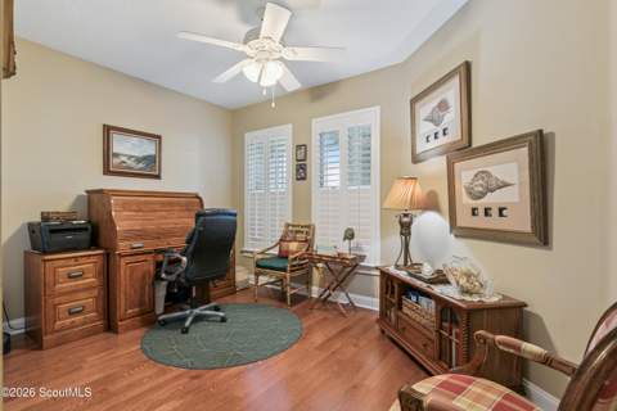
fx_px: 308
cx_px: 308
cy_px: 206
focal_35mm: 18
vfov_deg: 67.4
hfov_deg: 90.0
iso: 250
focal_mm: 18
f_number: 8
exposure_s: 1/5
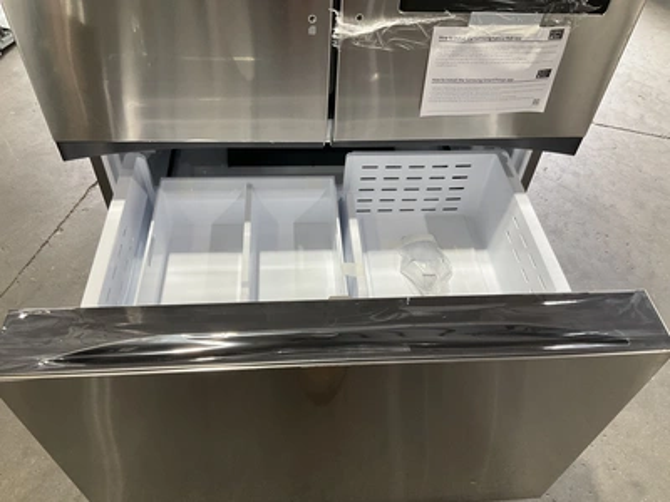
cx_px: 335
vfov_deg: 48.2
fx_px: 561
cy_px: 251
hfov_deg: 61.7
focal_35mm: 29
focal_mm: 3
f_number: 1.8
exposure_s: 1/83
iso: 64
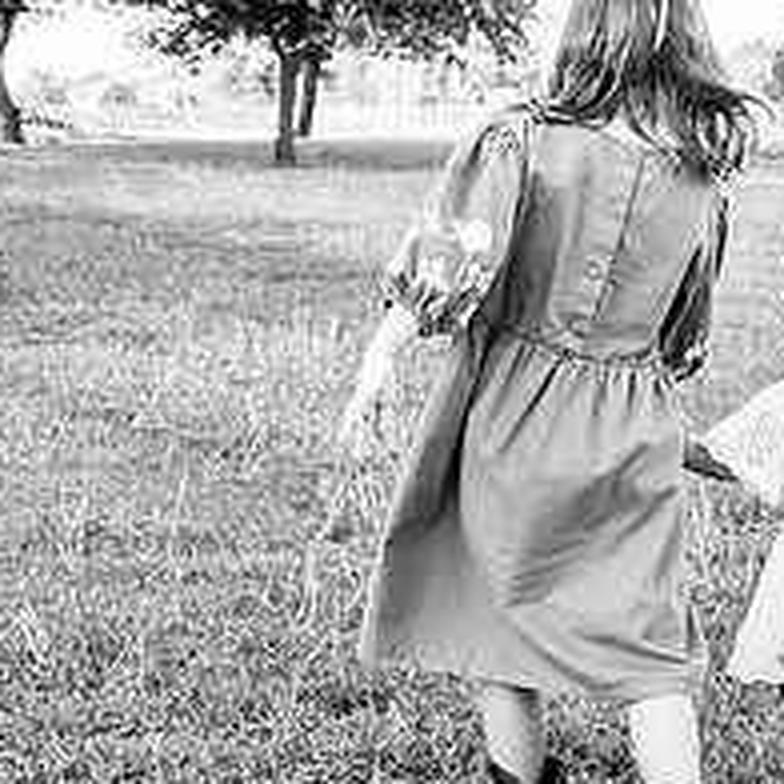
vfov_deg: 19.7
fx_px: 2255
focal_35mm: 88
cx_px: 400
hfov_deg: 19.7
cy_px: 262
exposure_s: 1/160
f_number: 6.3
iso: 500
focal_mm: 35
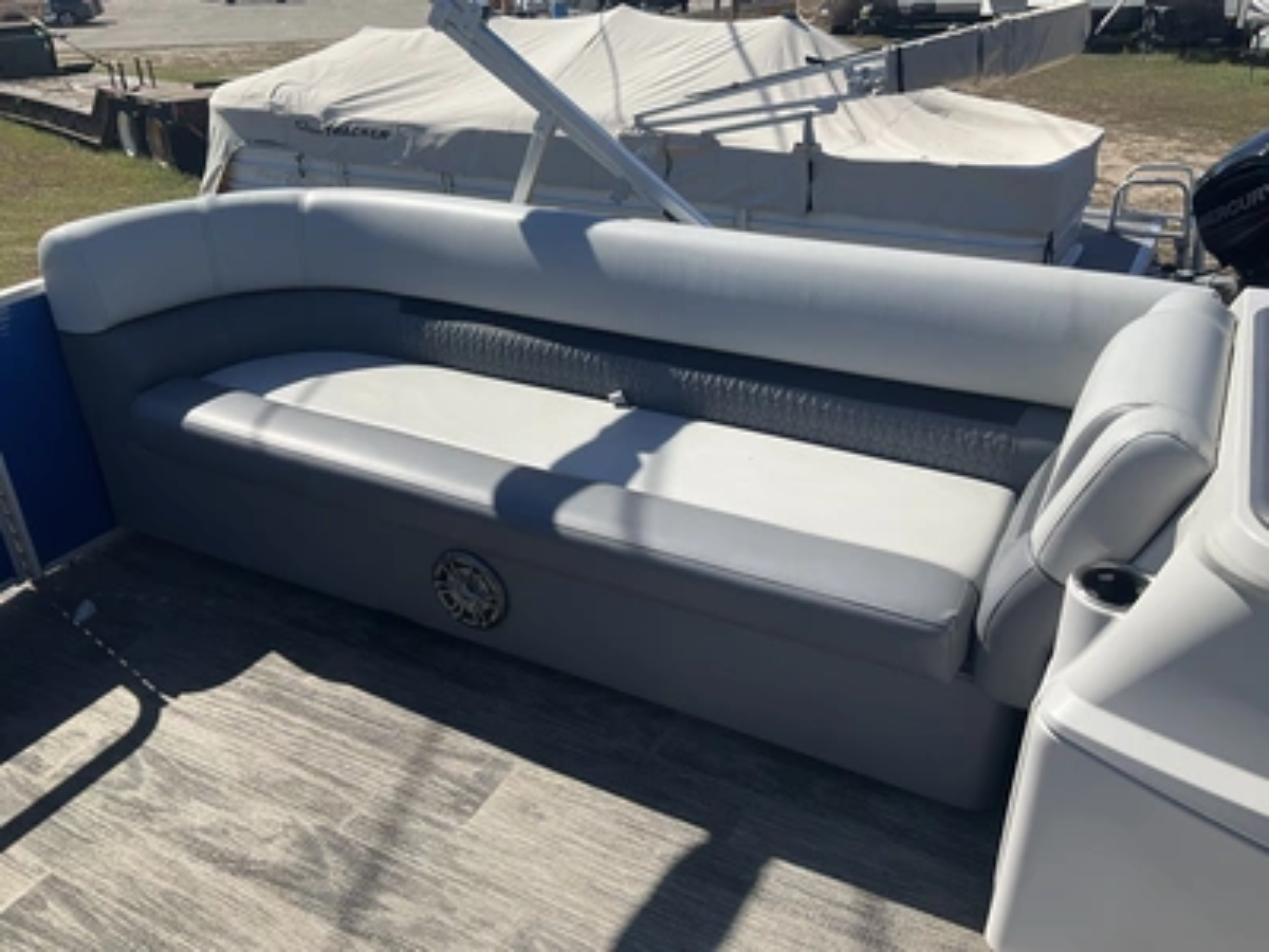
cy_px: 476
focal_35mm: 29
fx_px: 1063
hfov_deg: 61.7
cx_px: 634
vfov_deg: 48.2
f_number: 1.8
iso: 25
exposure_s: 1/1786
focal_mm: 3
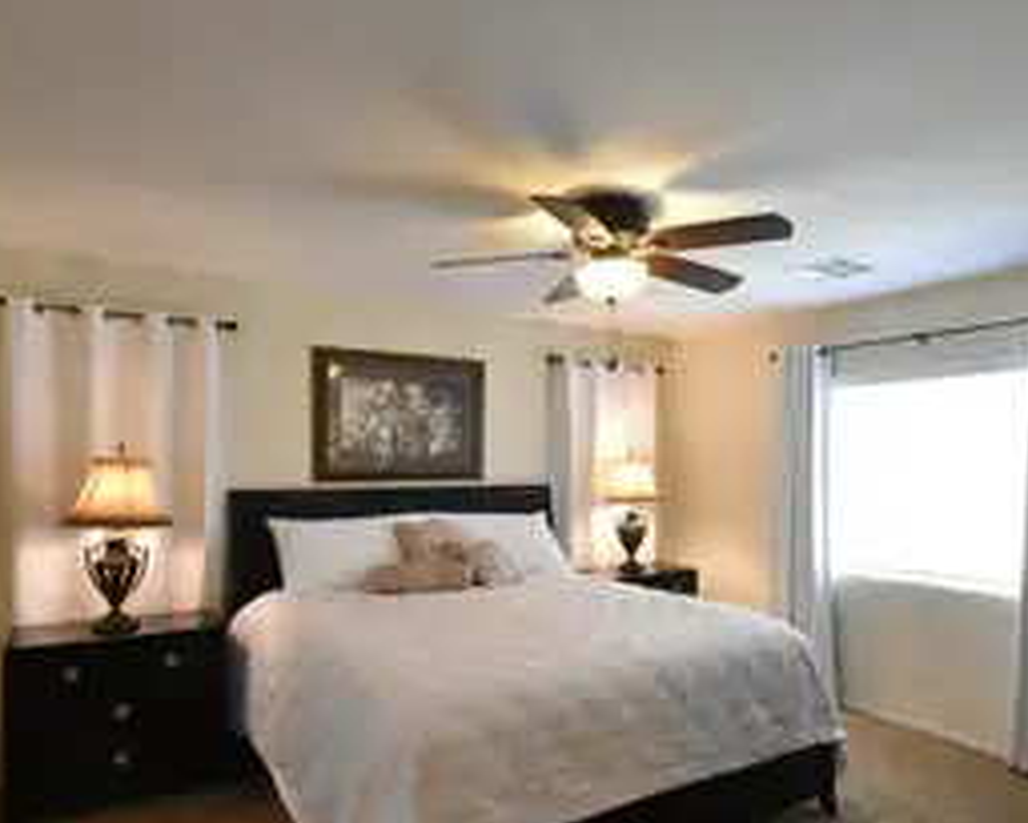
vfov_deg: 62.9
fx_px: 670
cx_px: 558
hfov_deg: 74.9
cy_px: 464
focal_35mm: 22
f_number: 18
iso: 4000
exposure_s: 1/20
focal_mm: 10
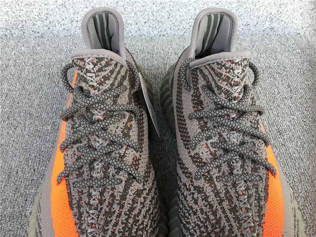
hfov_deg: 58.4
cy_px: 118
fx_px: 283
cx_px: 158
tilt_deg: -46.8
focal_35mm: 31
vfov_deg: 45.4
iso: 25
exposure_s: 1/105
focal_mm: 3.3
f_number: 2.4
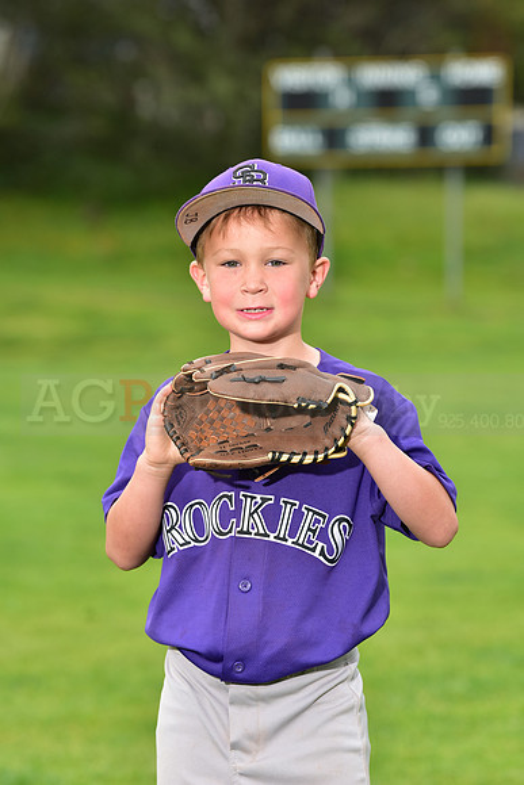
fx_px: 3600
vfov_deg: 12.4
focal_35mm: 165
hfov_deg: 8.3
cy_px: 392
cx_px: 262
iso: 400
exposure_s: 1/250
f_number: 5.6
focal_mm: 165
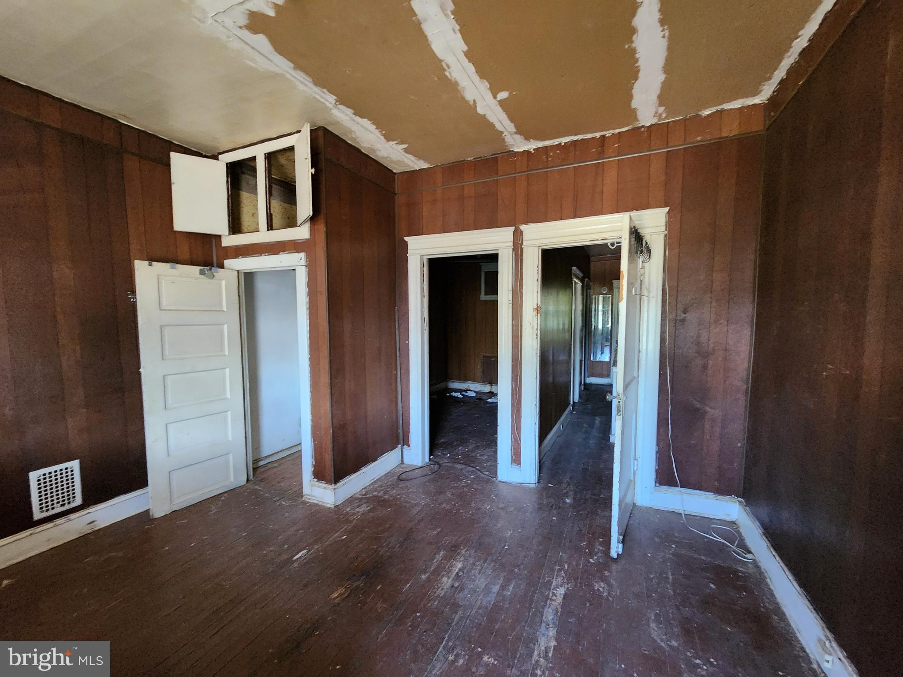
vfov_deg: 89.9
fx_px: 339
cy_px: 338
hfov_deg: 106.2
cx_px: 452
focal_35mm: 13
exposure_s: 1/30
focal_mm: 2.2
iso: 640
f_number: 2.2
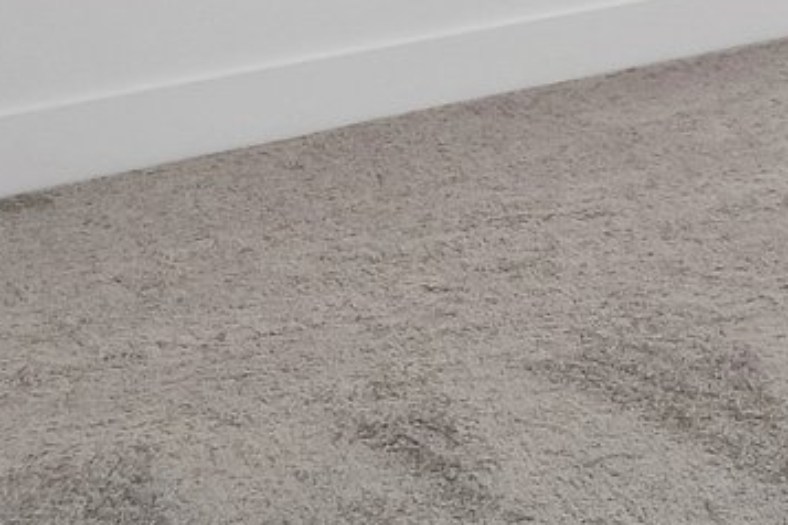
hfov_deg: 17.5
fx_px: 1882
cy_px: -639
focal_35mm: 86
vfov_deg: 13.0
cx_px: 1538
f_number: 8
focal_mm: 10
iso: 400
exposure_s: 1/200
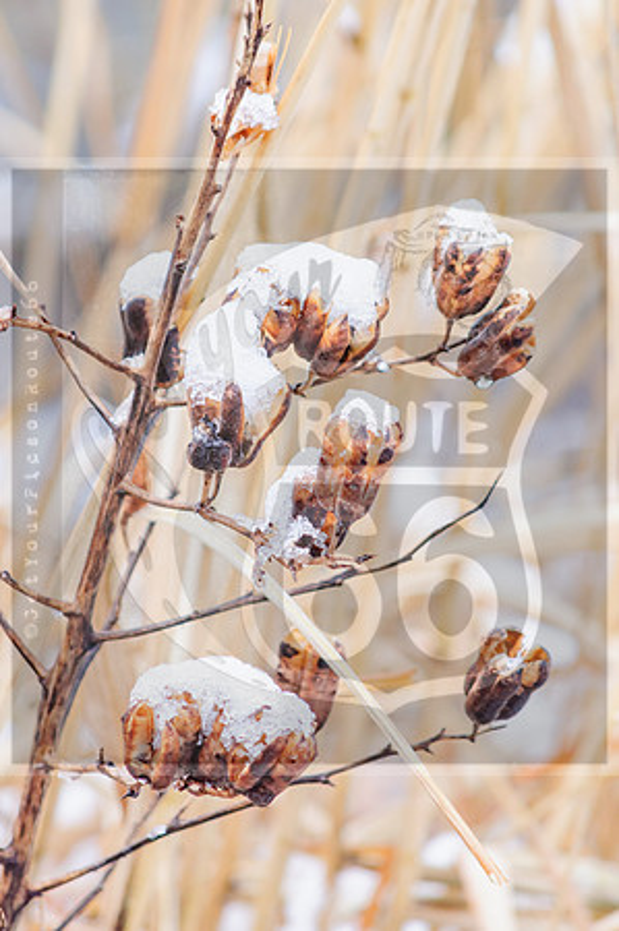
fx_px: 10857
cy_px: 466
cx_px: 310
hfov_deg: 3.3
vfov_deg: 4.9
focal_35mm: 420
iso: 400
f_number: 5.6
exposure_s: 1/320
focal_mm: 280
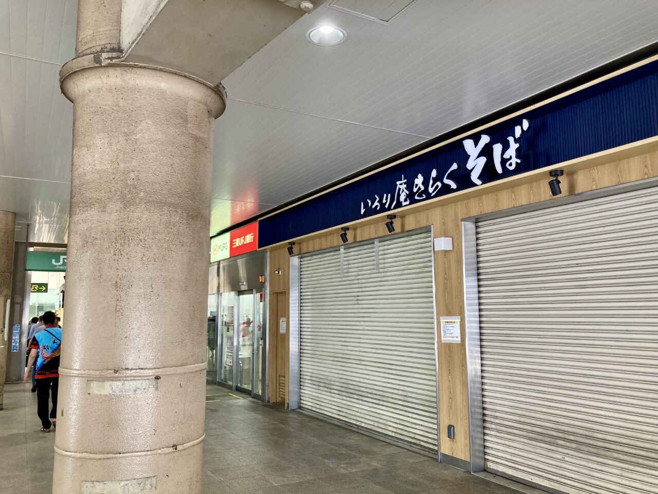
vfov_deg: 49.7
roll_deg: -1.0
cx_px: 329
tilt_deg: +6.9
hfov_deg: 63.4
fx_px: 532
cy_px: 247
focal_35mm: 28
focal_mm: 3.99
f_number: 1.8
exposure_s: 1/65
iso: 80
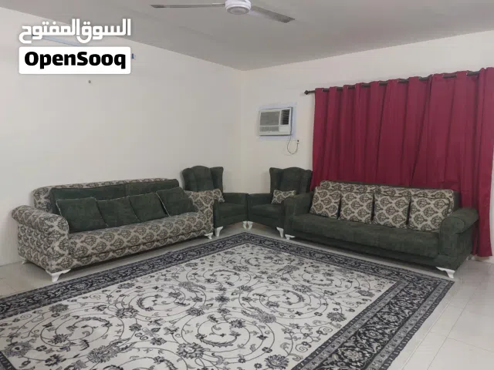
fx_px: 357
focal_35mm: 25
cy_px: 185
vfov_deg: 54.9
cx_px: 247
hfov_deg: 69.4
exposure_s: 1/50
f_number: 1.8
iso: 400
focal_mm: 5.23
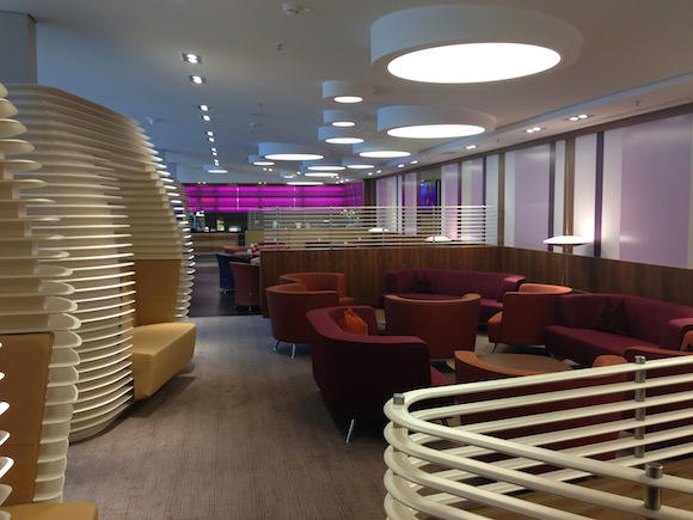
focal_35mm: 33
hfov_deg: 55.4
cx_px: 346
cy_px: 260
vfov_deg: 42.9
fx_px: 661
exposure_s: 1/24
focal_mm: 4.13
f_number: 2.4
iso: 50
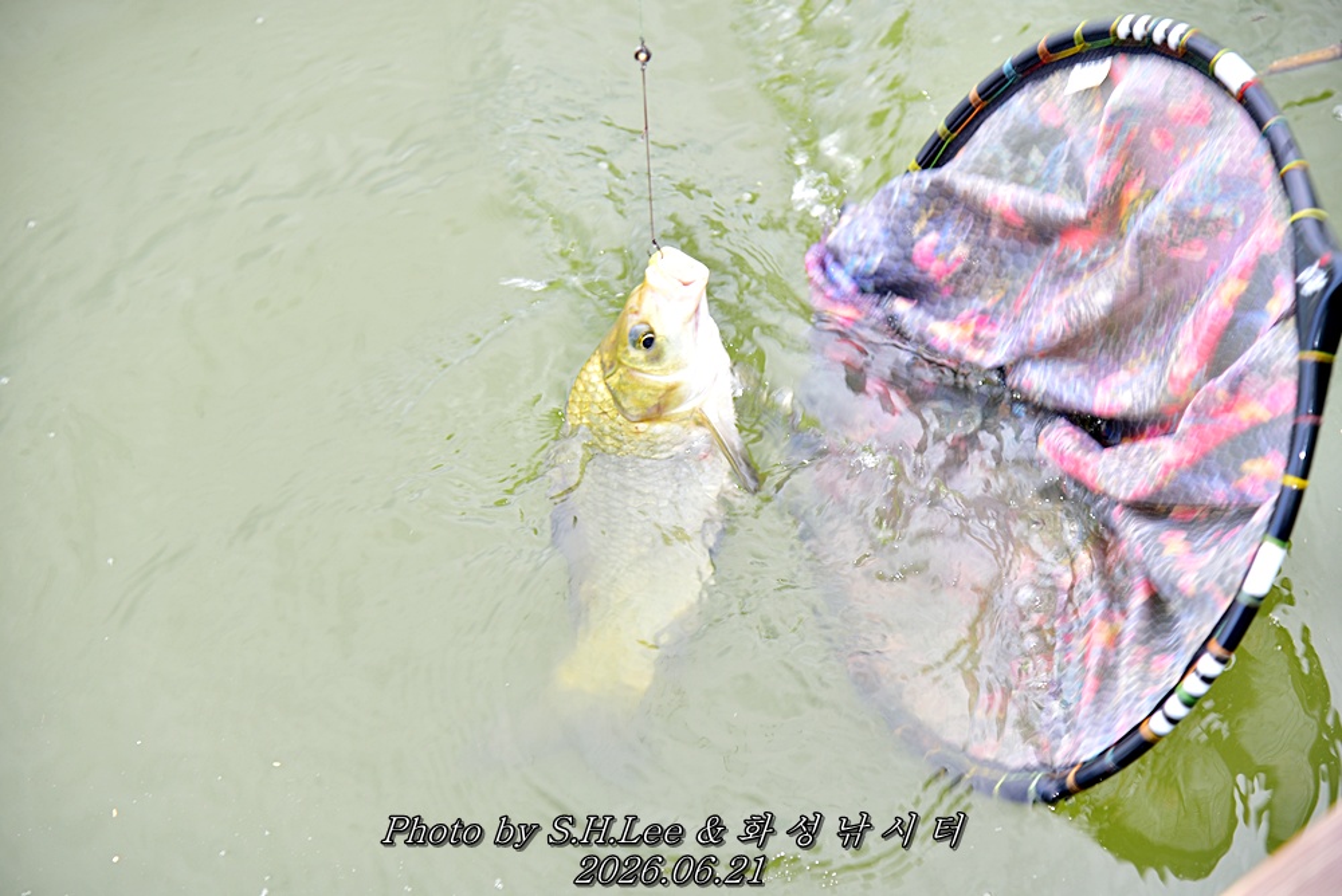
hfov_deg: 17.1
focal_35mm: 120
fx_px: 4476
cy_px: 448
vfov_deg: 11.4
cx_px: 671
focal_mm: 120
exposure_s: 1/125
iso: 100
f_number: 4
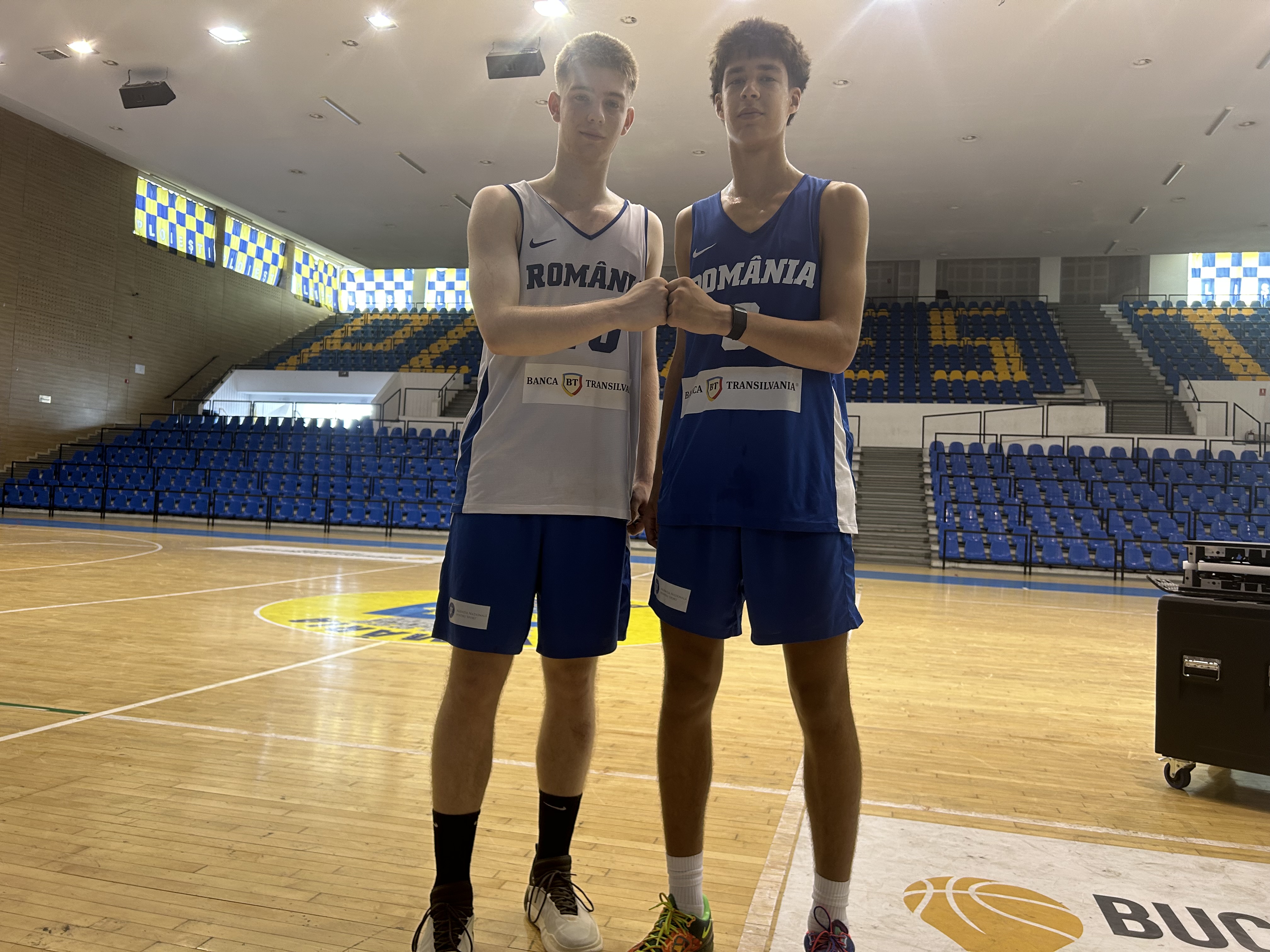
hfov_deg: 67.3
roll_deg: -2.1
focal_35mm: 26
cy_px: 476
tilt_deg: +2.7
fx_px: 954
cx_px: 635
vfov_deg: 53.1
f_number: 1.5
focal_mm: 5.7
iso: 100
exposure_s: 1/100
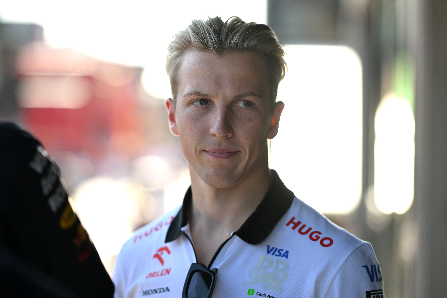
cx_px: 224
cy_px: 149
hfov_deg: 19.5
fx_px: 1304
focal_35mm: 105
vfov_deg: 13.0
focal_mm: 105
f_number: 2
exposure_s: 1/1250
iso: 160
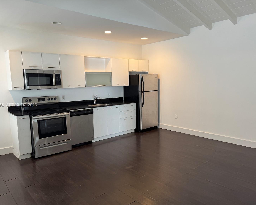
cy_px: 105
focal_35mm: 26
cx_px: 124
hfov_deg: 66.0
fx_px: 197
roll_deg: +1.2
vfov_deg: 54.9
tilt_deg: -7.4
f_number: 1.78
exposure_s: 1/60
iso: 125
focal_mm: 6.76
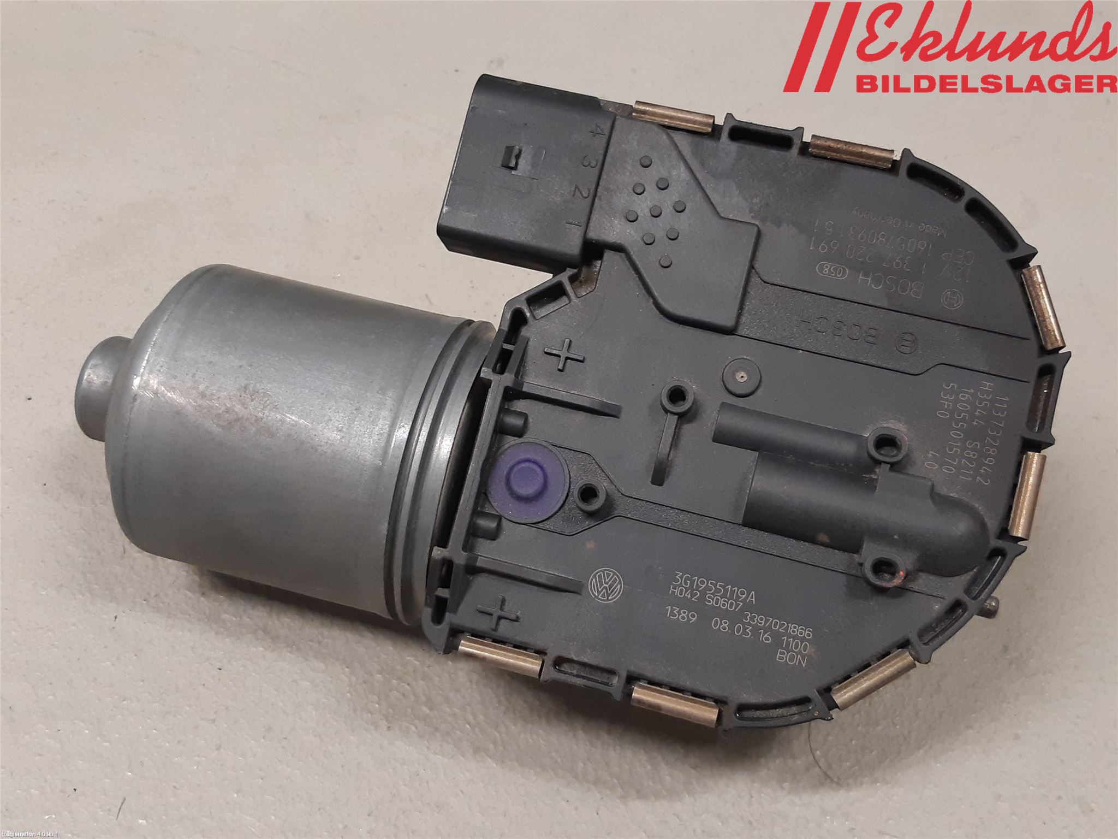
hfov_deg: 67.3
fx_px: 840
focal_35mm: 26
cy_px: 420
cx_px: 559
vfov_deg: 53.1
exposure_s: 1/50
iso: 125
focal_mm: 3.93
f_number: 1.7
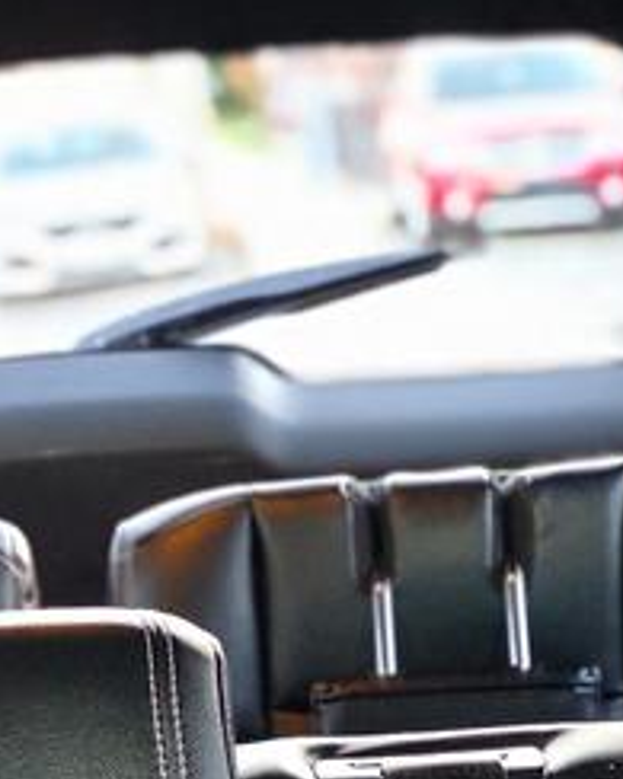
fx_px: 2721
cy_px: 757
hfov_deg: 12.8
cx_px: -105
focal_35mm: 118
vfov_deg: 16.0
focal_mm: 6.25
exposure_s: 1/120
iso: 1250
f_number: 1.7
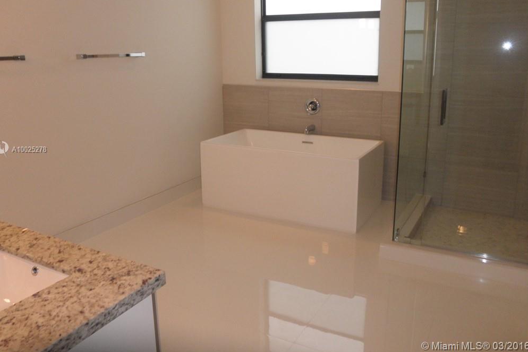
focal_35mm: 30
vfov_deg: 43.5
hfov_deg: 61.9
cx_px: 263
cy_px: 150
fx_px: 440
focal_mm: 5
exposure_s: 1/30
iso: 200
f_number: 3
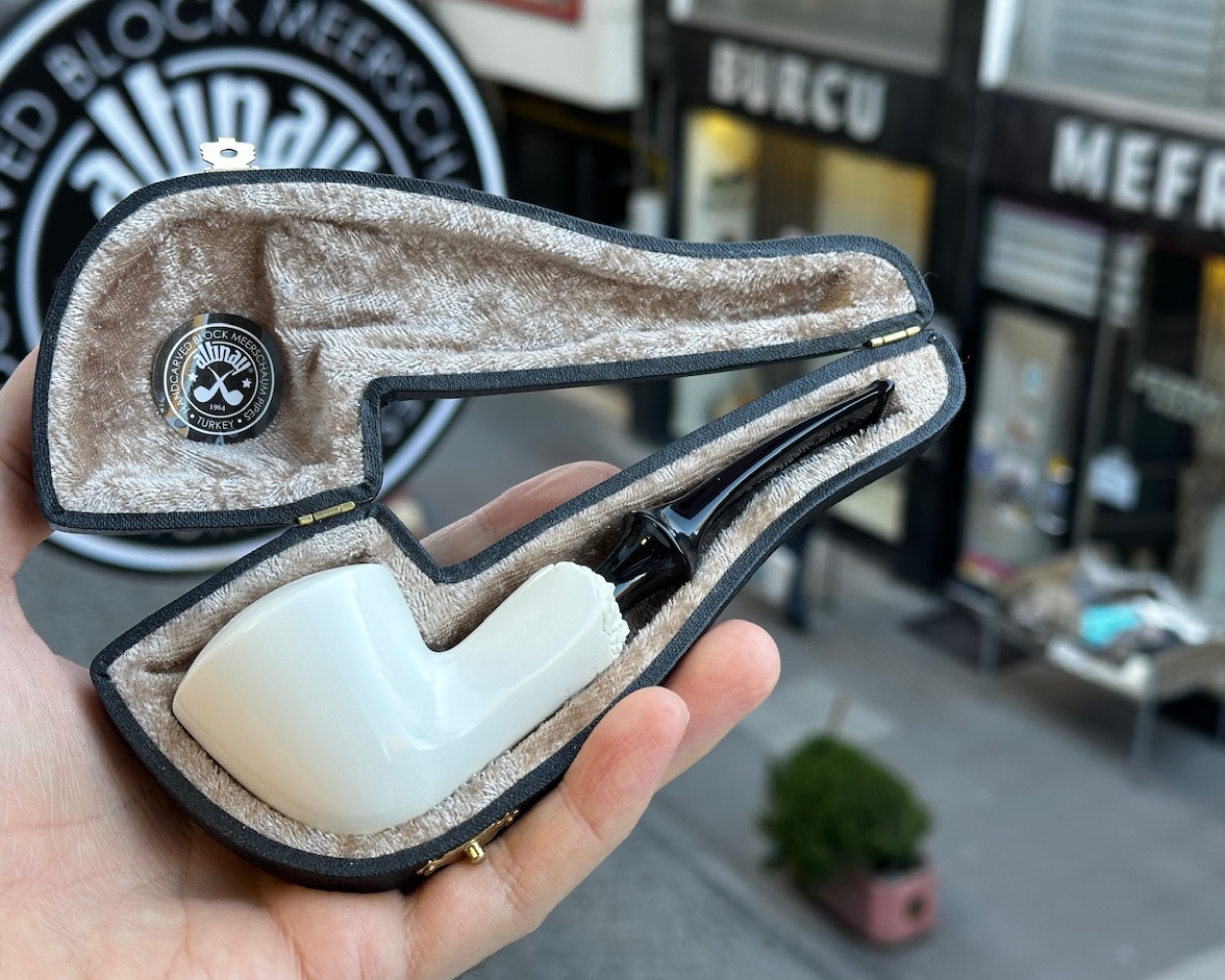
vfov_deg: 29.7
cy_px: 489
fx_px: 1849
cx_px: 576
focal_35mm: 51
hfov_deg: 36.6
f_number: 1.78
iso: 64
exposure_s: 1/100
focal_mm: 6.86
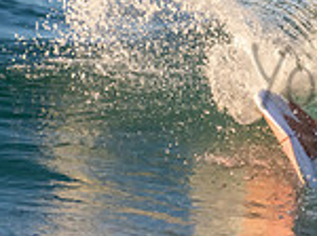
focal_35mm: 2797
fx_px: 25573
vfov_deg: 0.5
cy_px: 58
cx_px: 469
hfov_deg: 0.7
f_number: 5.6
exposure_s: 1/1250
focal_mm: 500
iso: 800
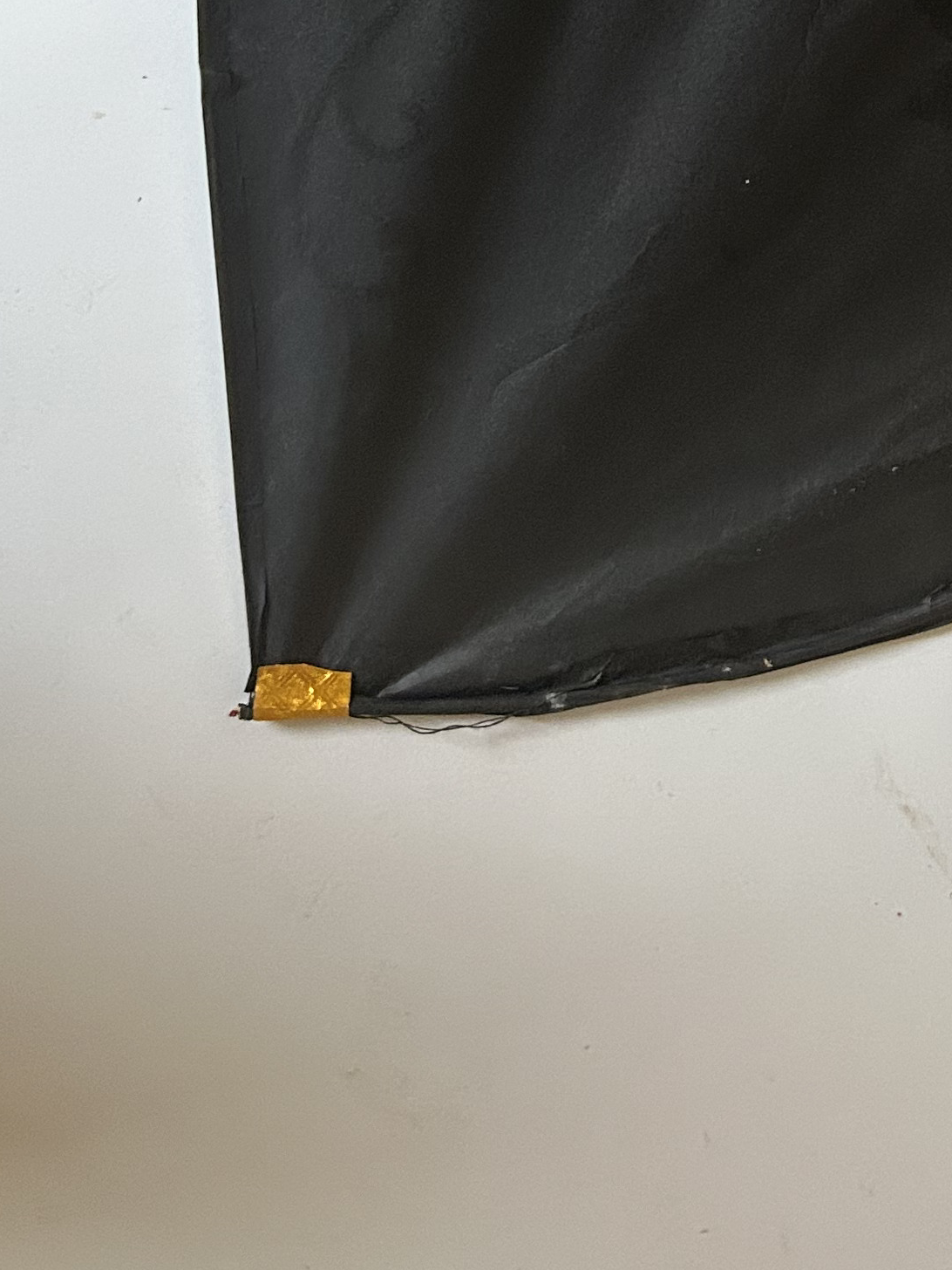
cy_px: -372
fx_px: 2640
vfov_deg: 23.8
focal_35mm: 72
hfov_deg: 19.6
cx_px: 1042
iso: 320
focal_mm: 5.7
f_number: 1.5
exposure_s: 1/60
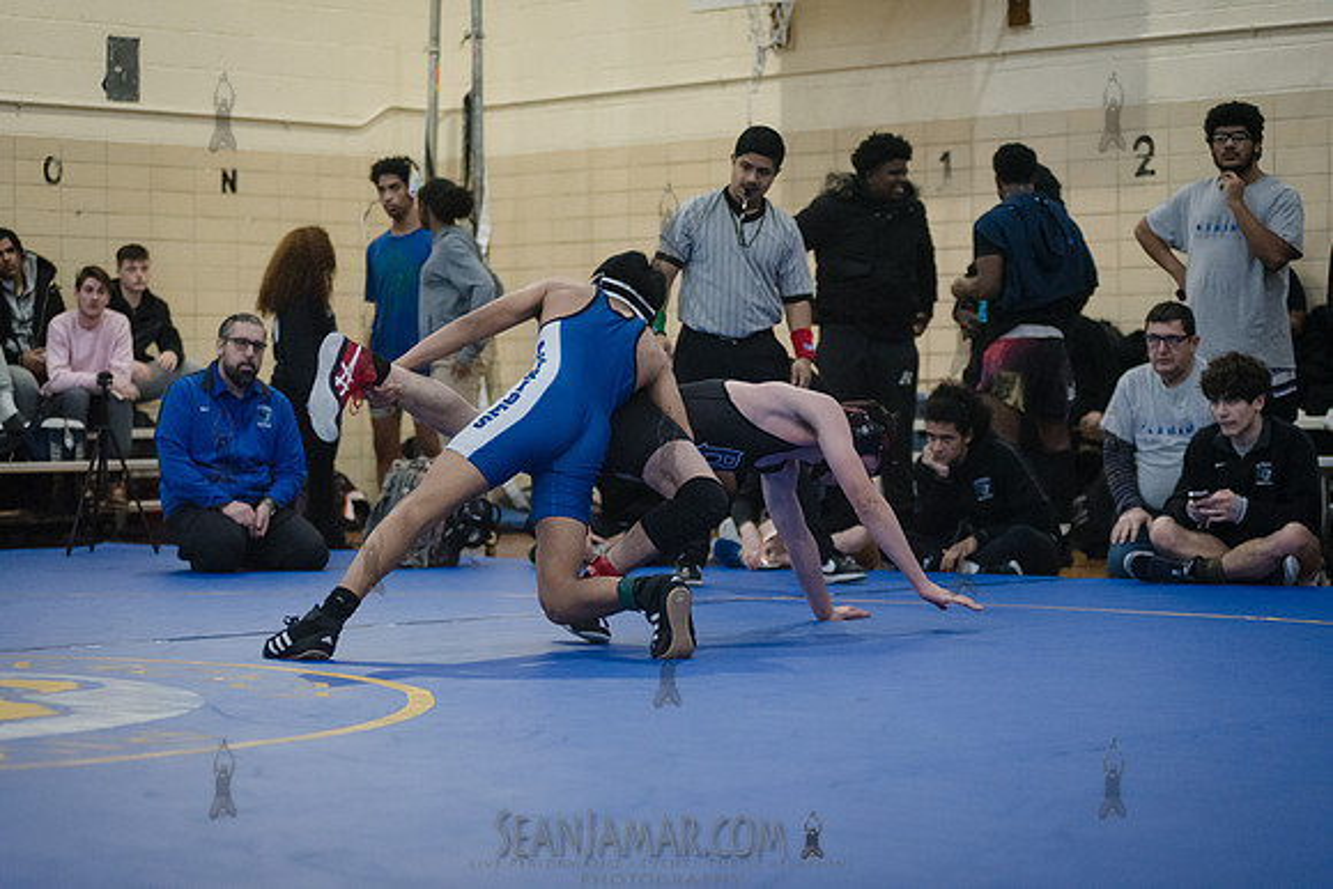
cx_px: 666
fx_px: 3407
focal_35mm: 92
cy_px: 444
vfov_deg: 14.9
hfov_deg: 22.1
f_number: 3.2
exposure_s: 1/400
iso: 6400
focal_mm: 92
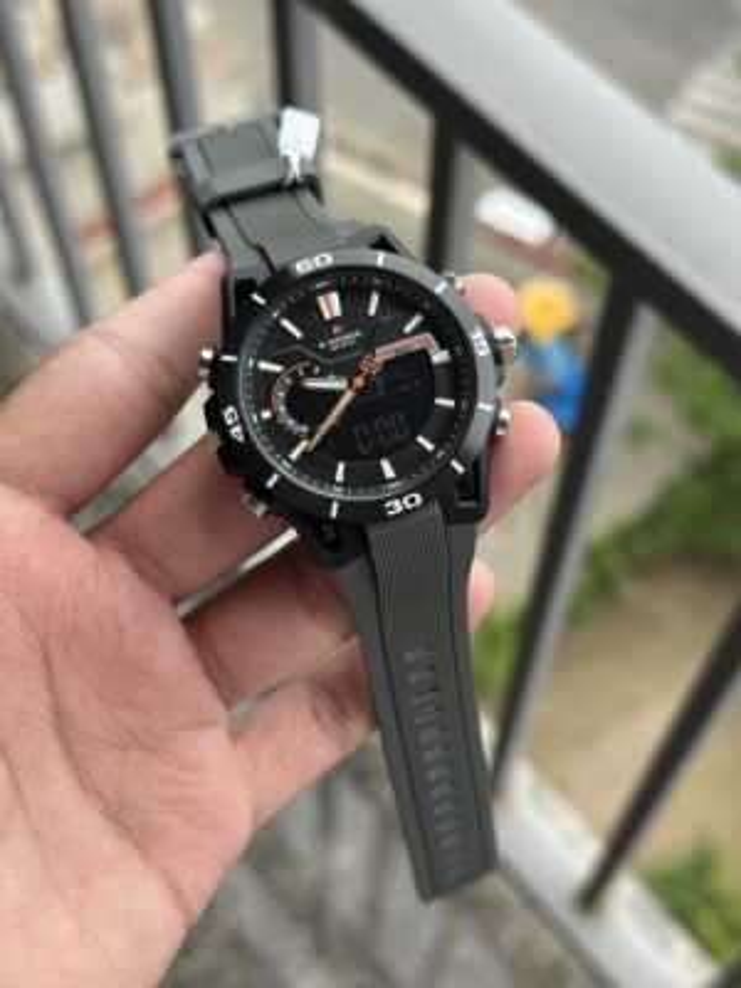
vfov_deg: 39.7
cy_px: 494
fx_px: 1370
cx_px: 370
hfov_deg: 30.3
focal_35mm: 48
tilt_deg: -60.6
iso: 64
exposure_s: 1/719
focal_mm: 6.86
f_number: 1.78
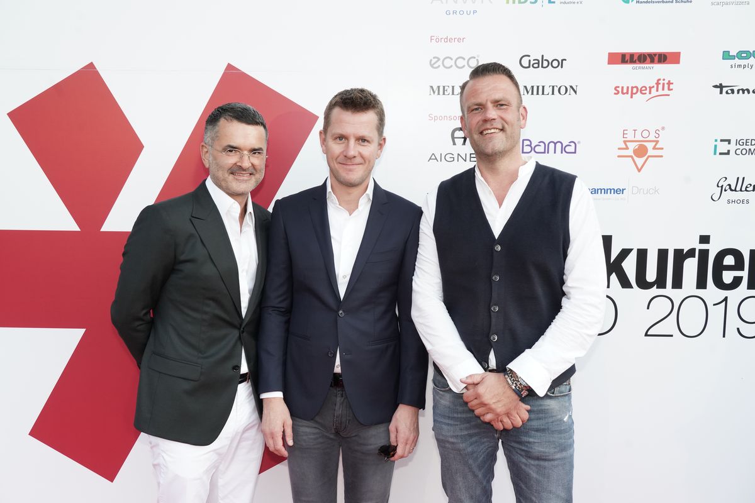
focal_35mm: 34
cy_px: 252
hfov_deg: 55.8
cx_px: 378
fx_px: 713
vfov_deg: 38.9
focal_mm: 34
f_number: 8
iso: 1600
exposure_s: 1/250
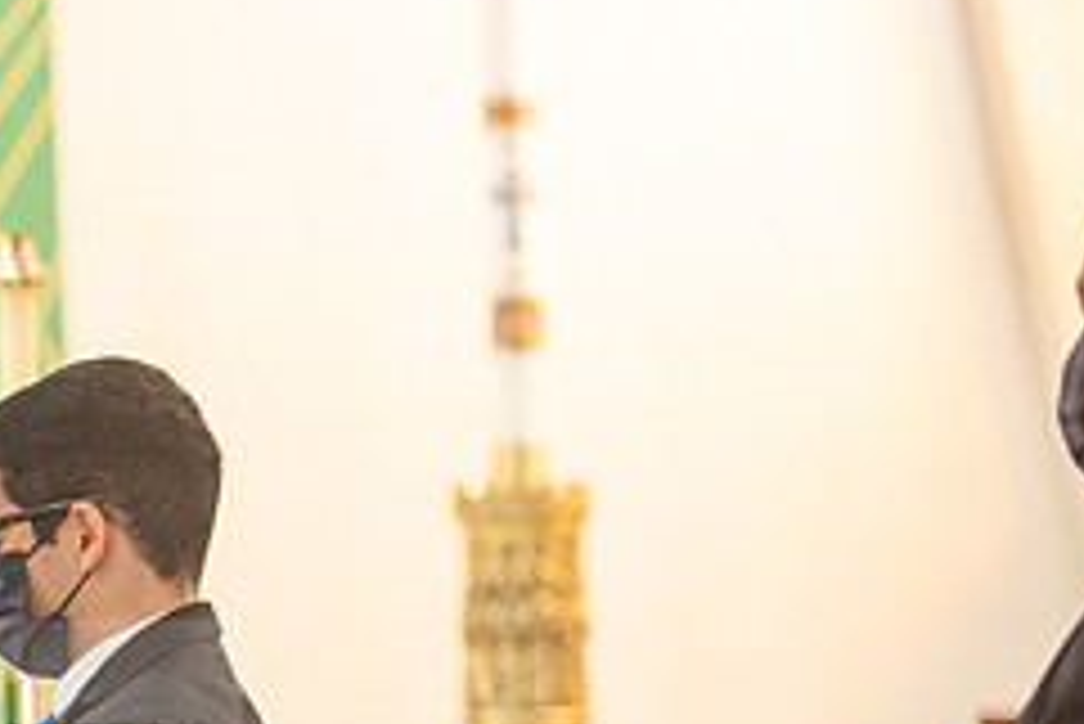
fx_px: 8406
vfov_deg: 4.9
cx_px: -139
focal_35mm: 279
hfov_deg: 7.3
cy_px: 726
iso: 2000
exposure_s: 1/160
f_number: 2.8
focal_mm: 116
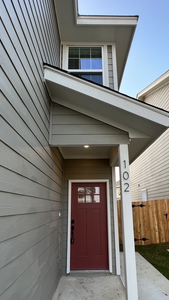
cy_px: 175
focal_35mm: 18
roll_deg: +0.1
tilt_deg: +12.3
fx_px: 143
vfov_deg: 91.8
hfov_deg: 61.0
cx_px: 89
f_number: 1.8
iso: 32
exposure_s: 1/146
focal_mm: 1.57
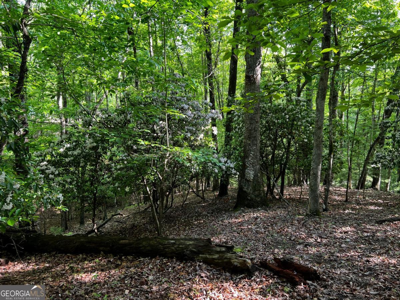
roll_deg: +1.4
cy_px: 150
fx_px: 300
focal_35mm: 26
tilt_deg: -10.3
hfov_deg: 67.3
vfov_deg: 53.1
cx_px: 200
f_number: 1.5
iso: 80
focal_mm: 5.7
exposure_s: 1/121
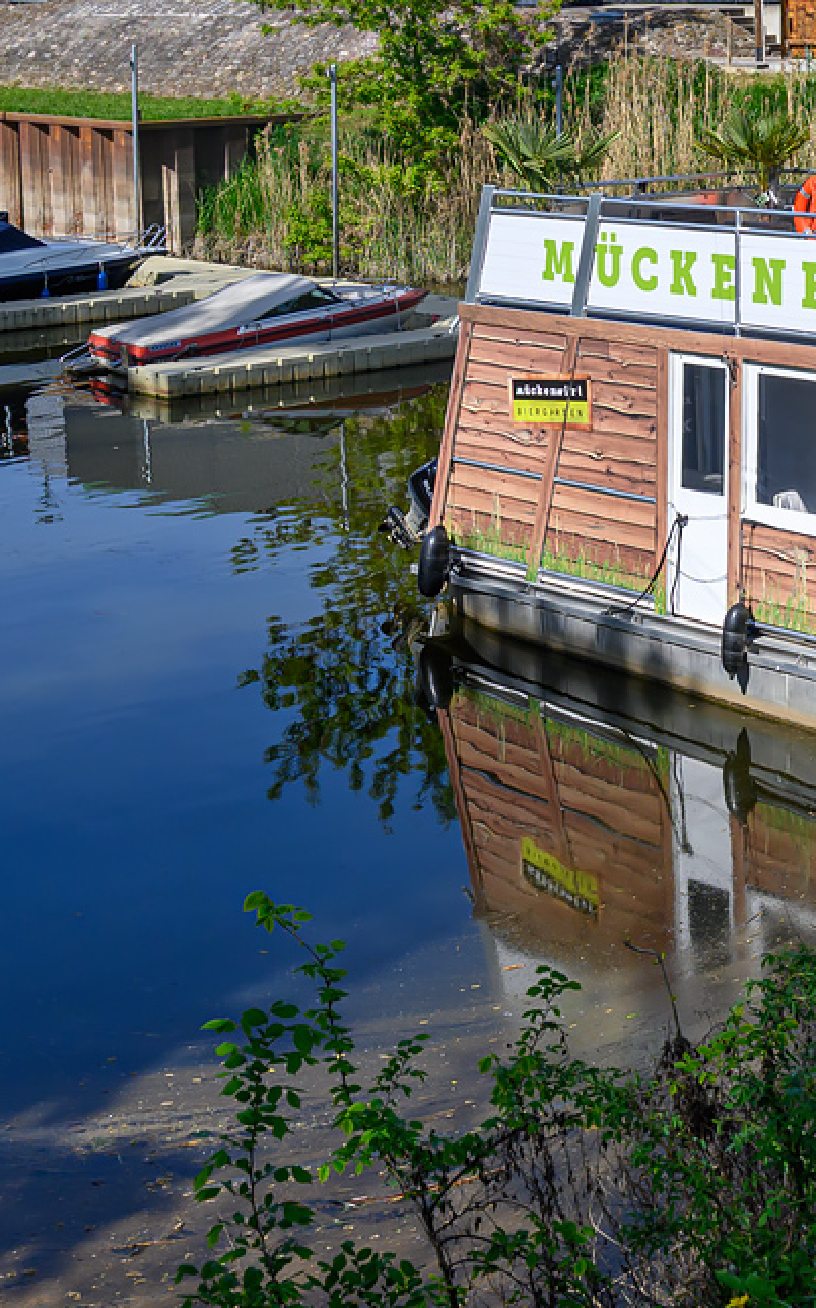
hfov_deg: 19.8
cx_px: 1147
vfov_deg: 34.9
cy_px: 630
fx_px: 2081
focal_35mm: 58
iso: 200
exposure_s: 1/640
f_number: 8
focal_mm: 20.5
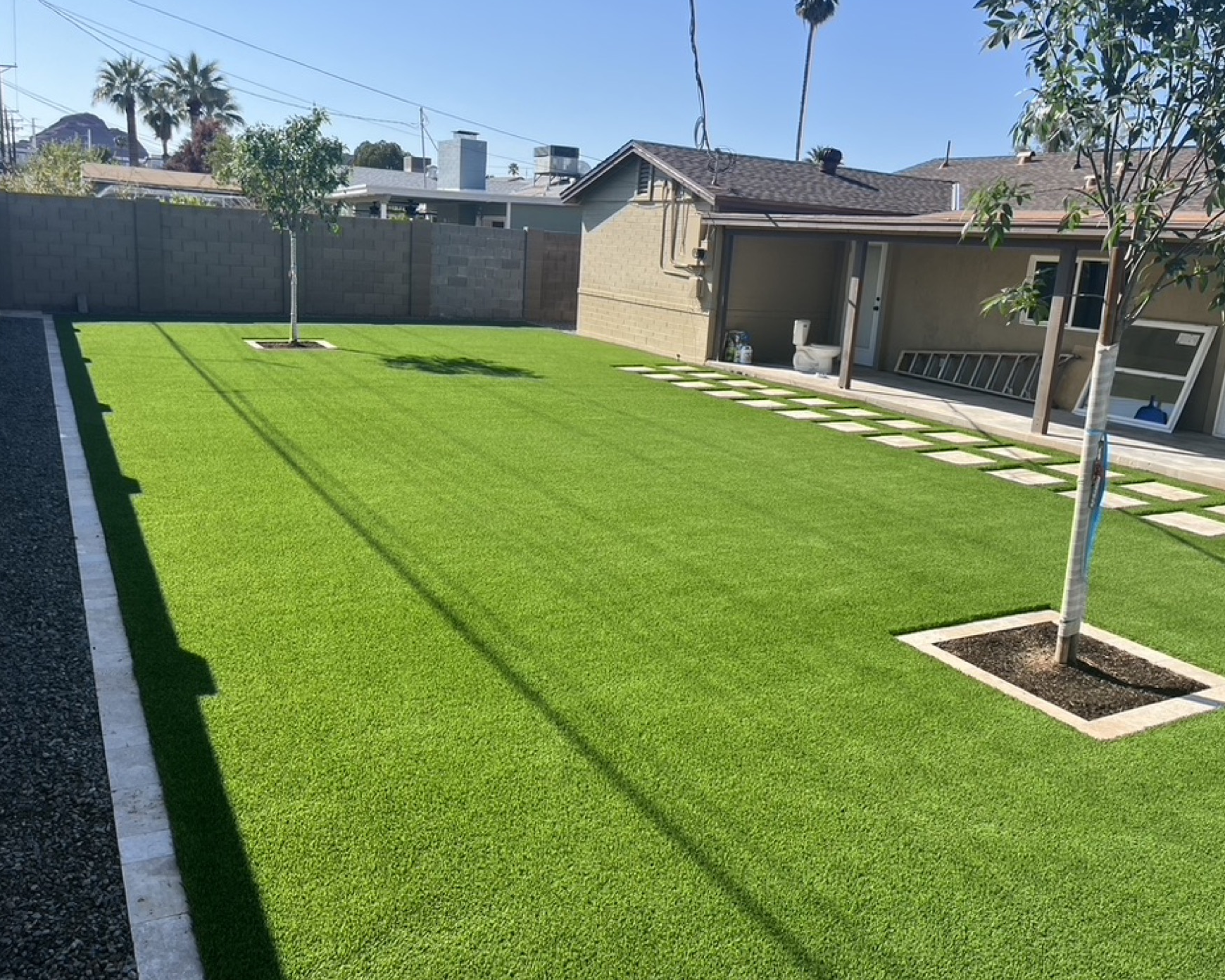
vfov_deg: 51.5
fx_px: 1015
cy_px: 489
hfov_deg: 62.2
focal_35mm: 28
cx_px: 618
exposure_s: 1/2358
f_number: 1.6
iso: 50
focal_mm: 5.1
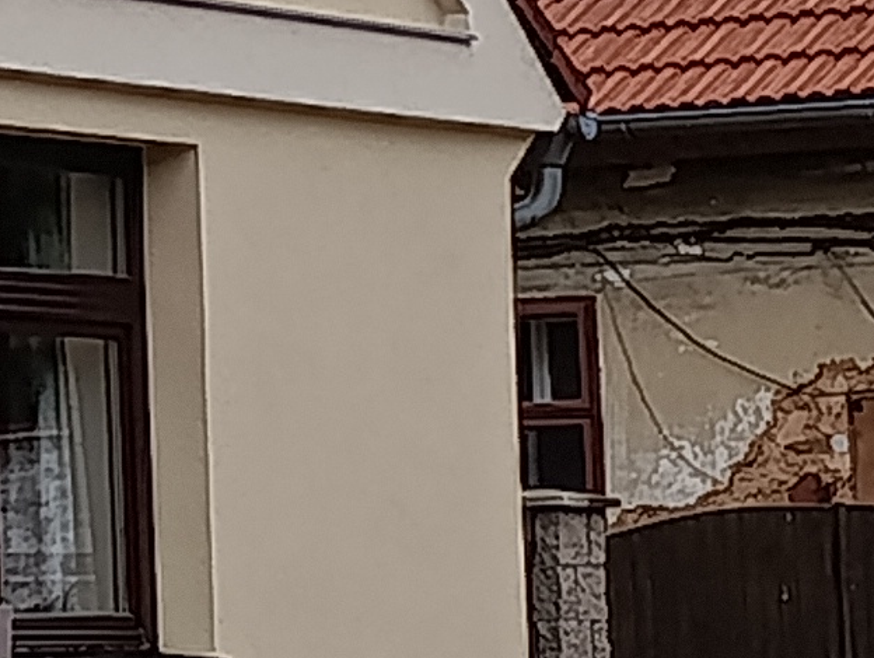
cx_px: -1559
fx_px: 5791
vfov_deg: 6.5
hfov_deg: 7.7
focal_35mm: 229
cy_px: -71
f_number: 1.65
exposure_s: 1/100
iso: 198
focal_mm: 6.11
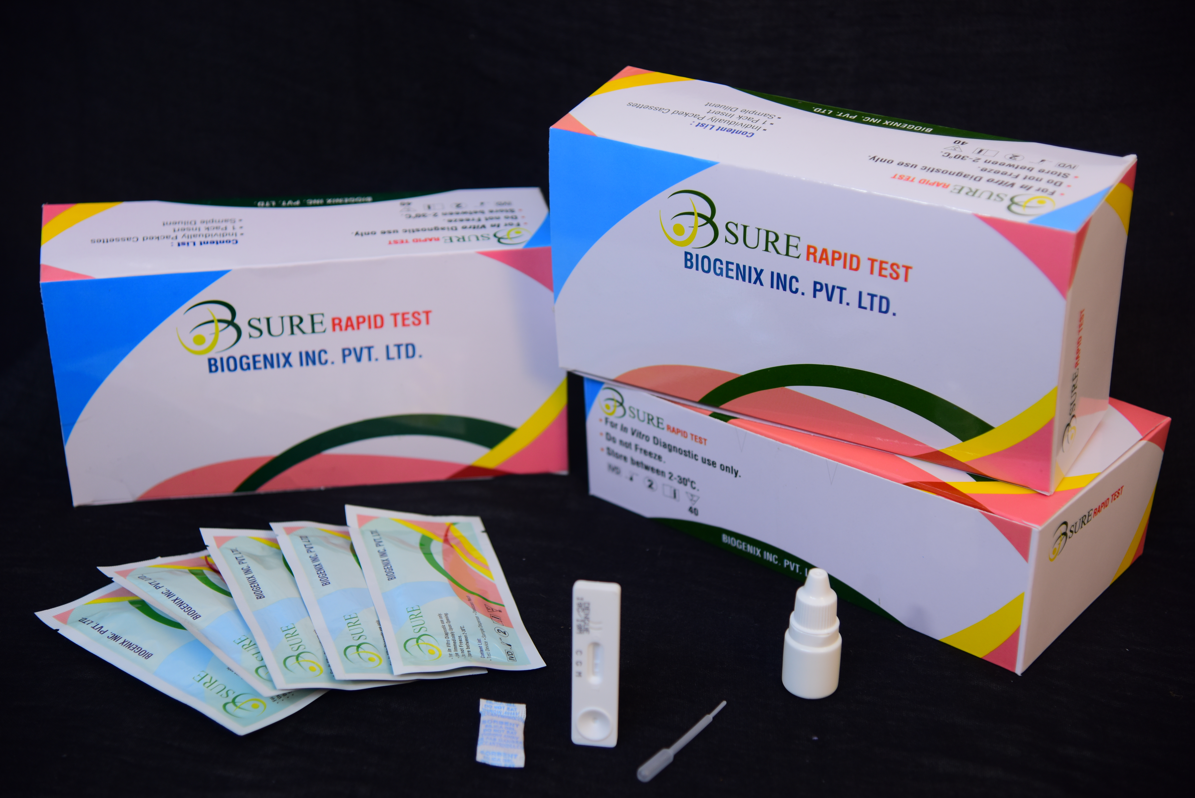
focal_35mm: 66
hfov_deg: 30.5
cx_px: 598
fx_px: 2191
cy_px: 399
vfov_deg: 20.6
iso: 320
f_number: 4
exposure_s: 1/160
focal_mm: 66
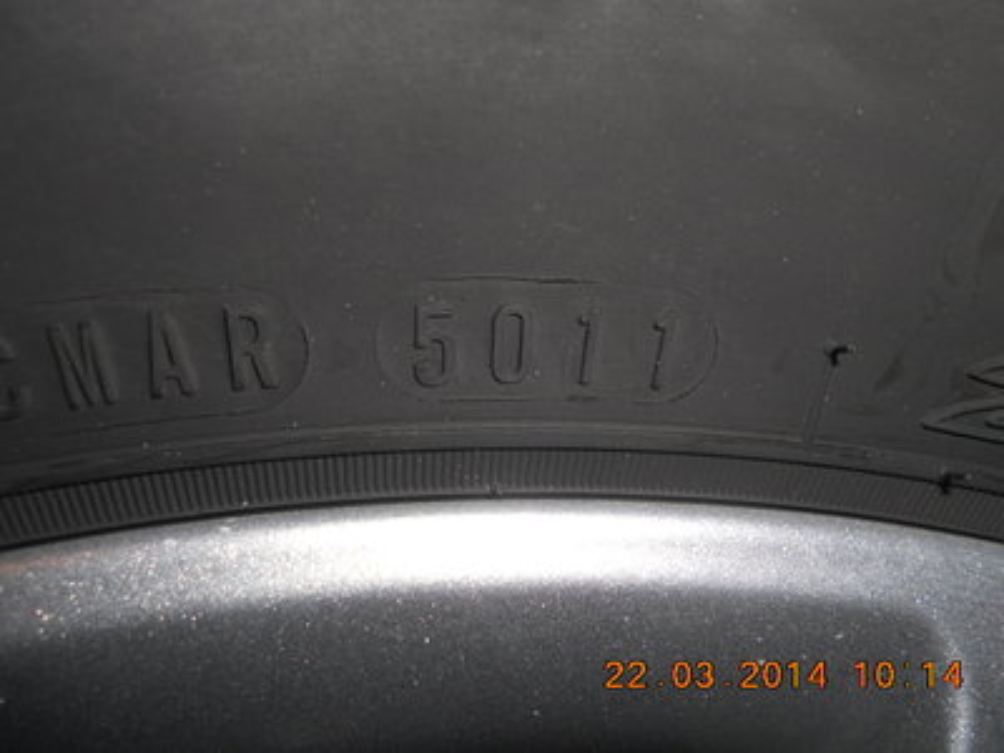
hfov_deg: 56.8
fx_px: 928
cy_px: 376
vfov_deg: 44.2
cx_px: 502
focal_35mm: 32
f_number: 8.8
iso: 80
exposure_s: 1/25
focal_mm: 5.8
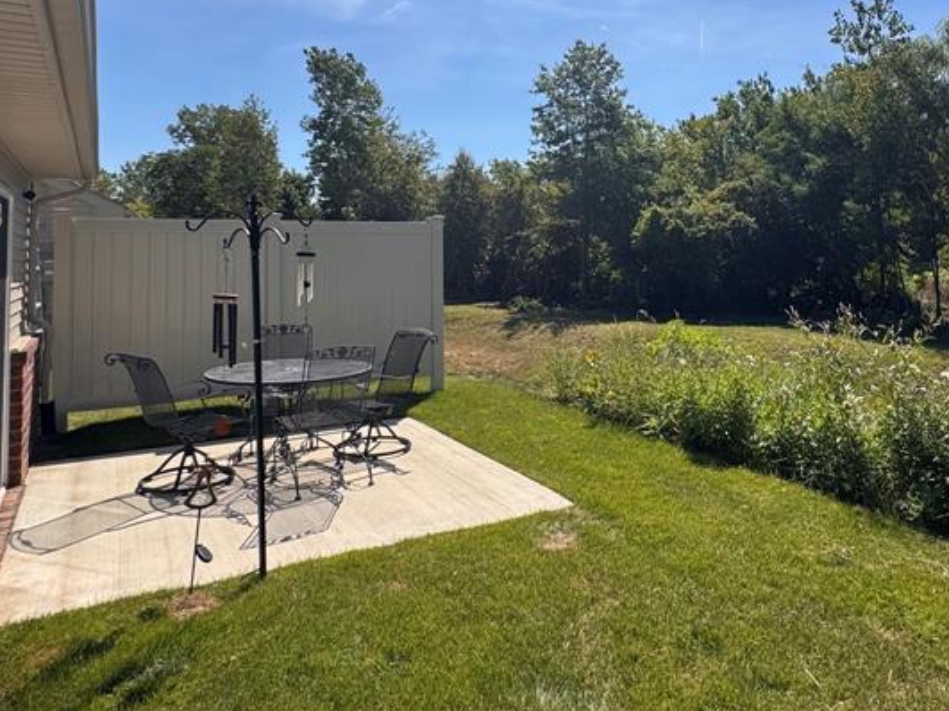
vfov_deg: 50.1
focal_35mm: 27
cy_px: 218
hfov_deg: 64.9
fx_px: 740
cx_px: 556
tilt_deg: +3.3
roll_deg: +0.6
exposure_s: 1/2985
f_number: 2.2
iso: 50
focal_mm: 2.22
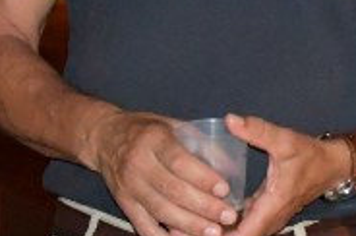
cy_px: -135
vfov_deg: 5.8
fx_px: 2310
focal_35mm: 234
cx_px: 416
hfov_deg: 8.7
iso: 6400
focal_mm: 28
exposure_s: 1/60
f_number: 4
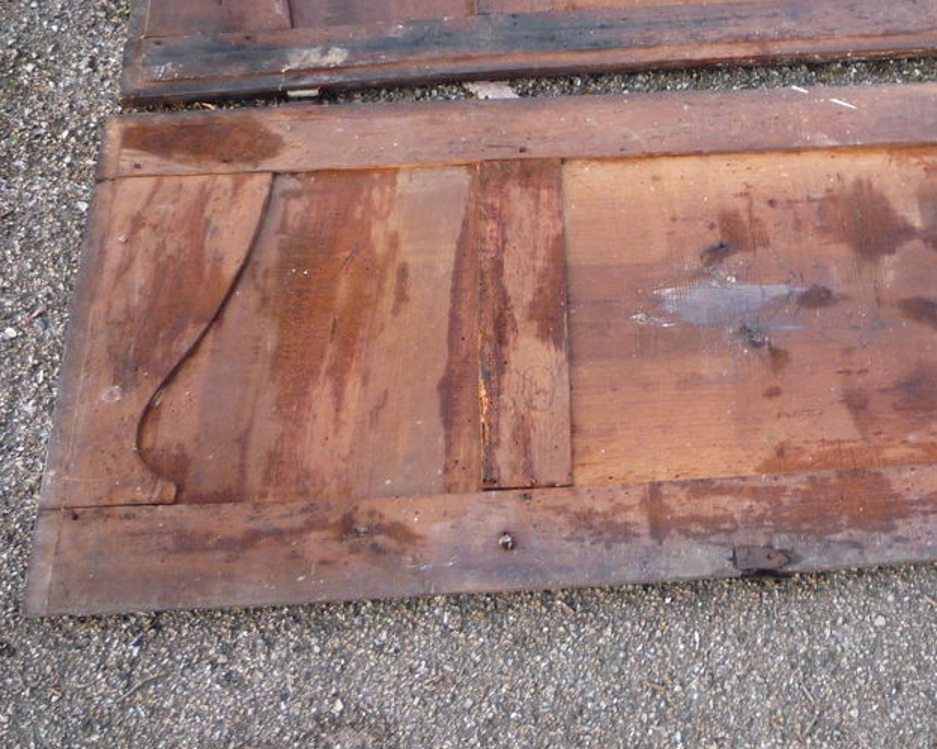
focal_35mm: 47
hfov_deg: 38.3
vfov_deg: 31.8
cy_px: 242
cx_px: 731
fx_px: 1303
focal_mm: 5.2
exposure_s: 1/30
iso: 160
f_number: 3.3
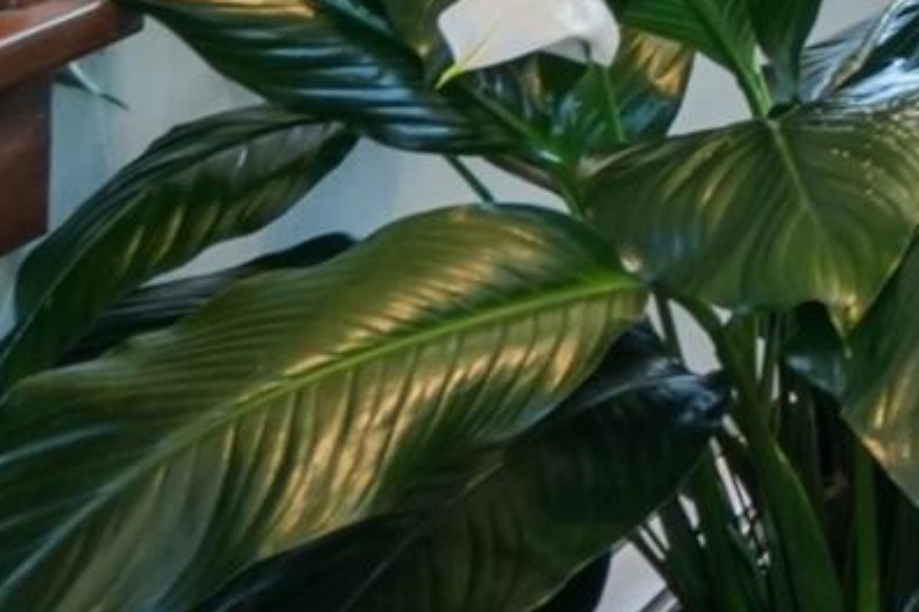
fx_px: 3165
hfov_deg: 10.4
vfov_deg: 9.8
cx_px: 2922
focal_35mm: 124
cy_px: -851
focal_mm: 16
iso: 800
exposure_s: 1/20
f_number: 10
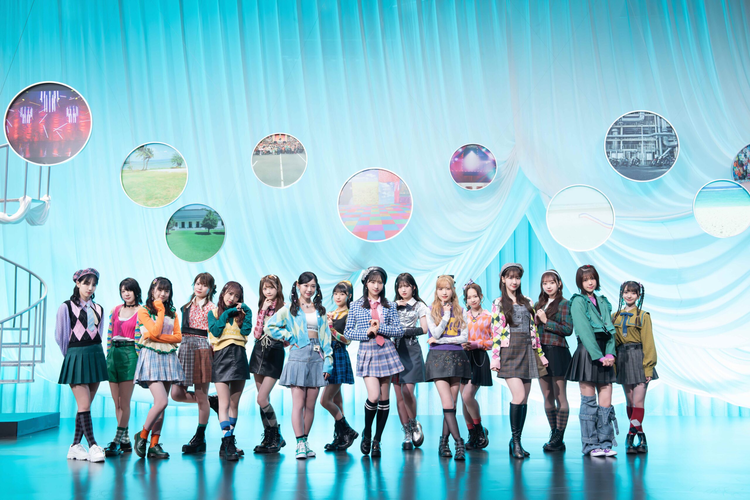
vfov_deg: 30.5
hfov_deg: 44.5
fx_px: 917
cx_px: 375
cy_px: 250
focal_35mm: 44
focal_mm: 44
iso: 1600
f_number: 4
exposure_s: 1/160
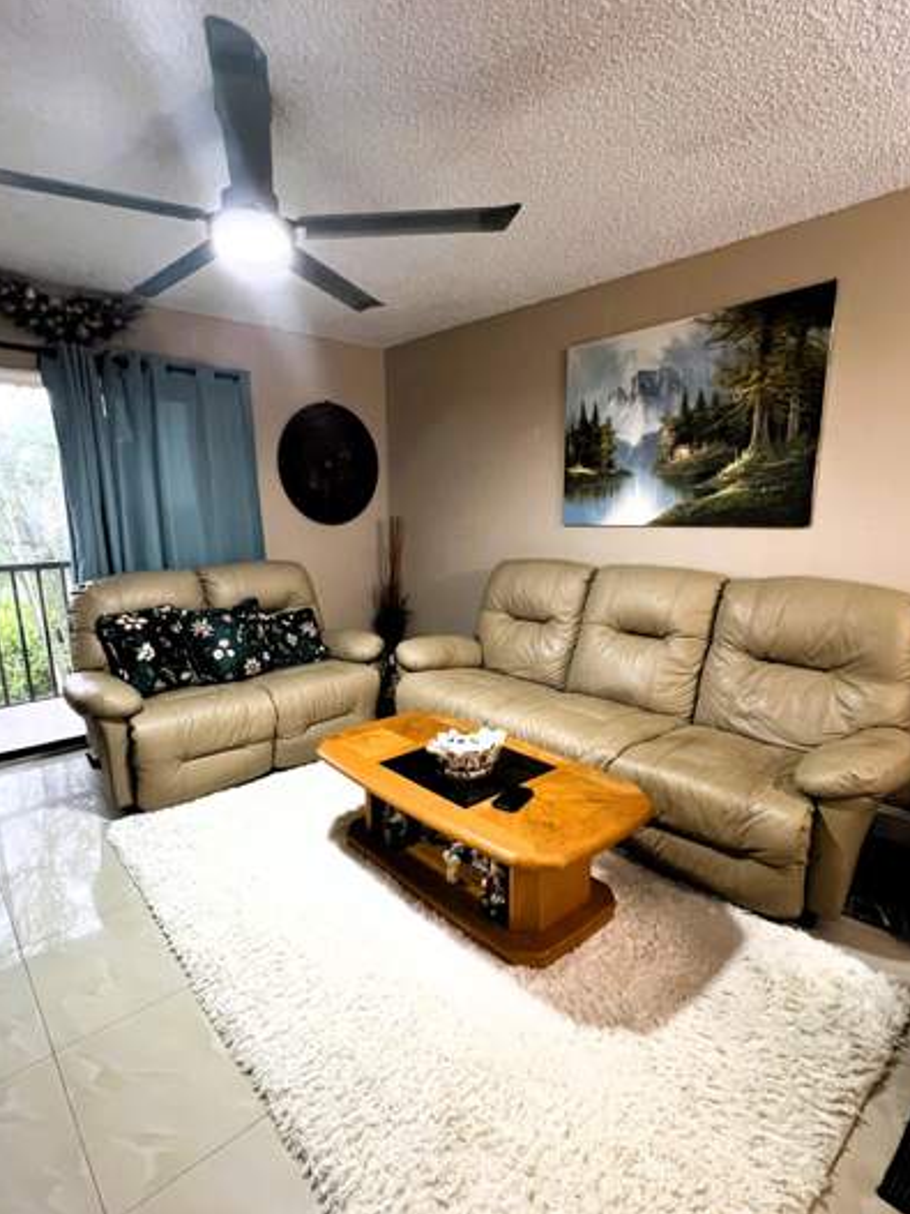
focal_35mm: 17
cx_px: 417
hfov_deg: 74.6
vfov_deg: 90.9
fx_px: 596
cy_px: 645
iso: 400
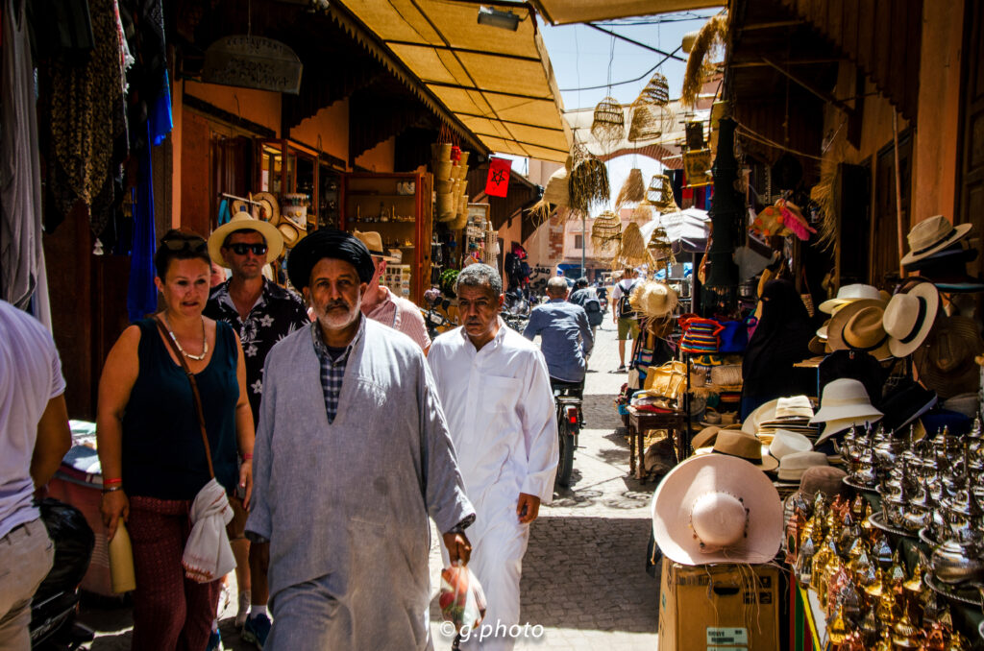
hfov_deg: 53.2
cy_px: 326
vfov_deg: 36.7
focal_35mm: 36
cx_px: 492
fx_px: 982
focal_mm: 24
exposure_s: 1/500
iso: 400
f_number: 8
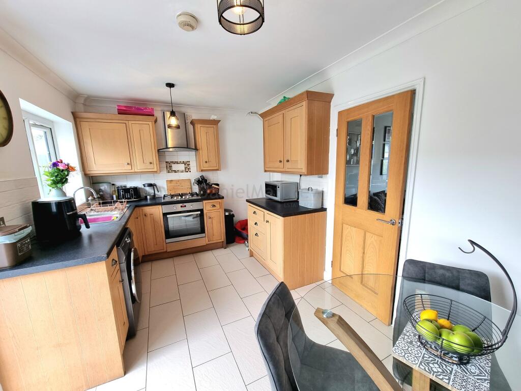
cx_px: 260
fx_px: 196
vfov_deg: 89.9
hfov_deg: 106.2
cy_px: 196
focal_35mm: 13
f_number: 2.2
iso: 80
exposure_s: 1/100
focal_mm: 2.2
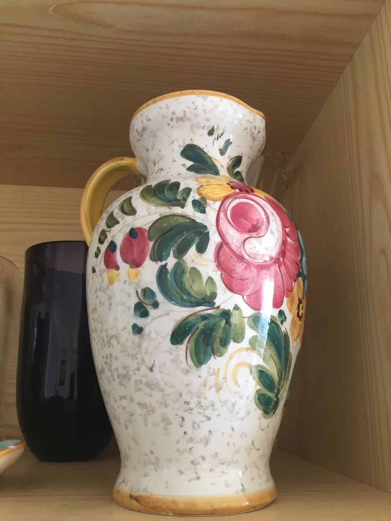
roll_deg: +0.2
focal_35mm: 29
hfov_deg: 48.2
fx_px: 437
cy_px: 260
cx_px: 196
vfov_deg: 61.7
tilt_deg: +18.4
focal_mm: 4.15
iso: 80
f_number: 2.2
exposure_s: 1/33
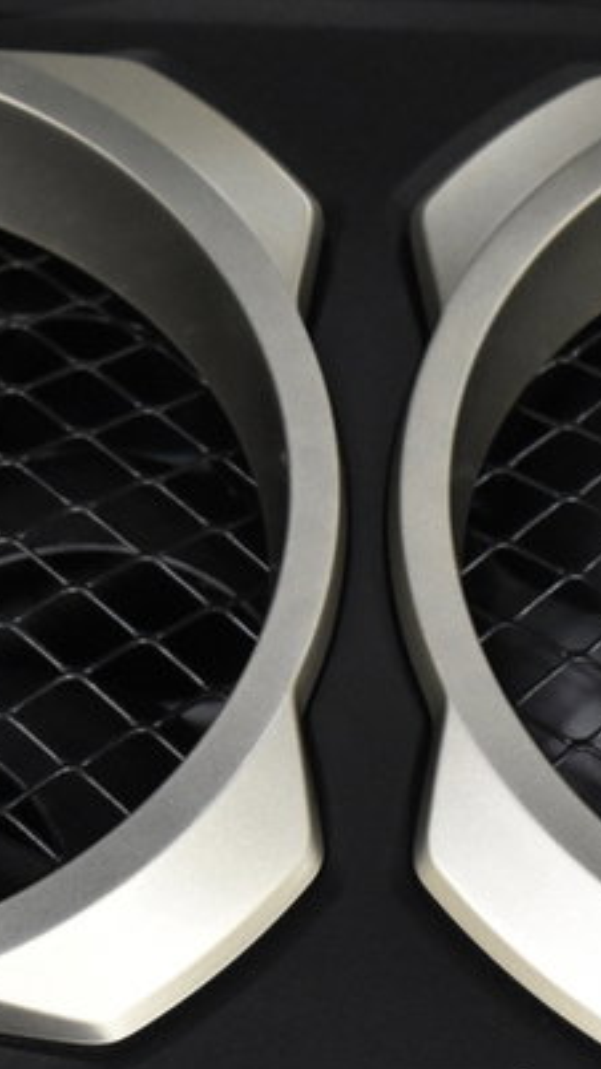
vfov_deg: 14.1
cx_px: 364
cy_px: 693
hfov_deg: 8.0
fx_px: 4308
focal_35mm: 152
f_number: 4.8
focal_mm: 38
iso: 2000
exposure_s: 1/60
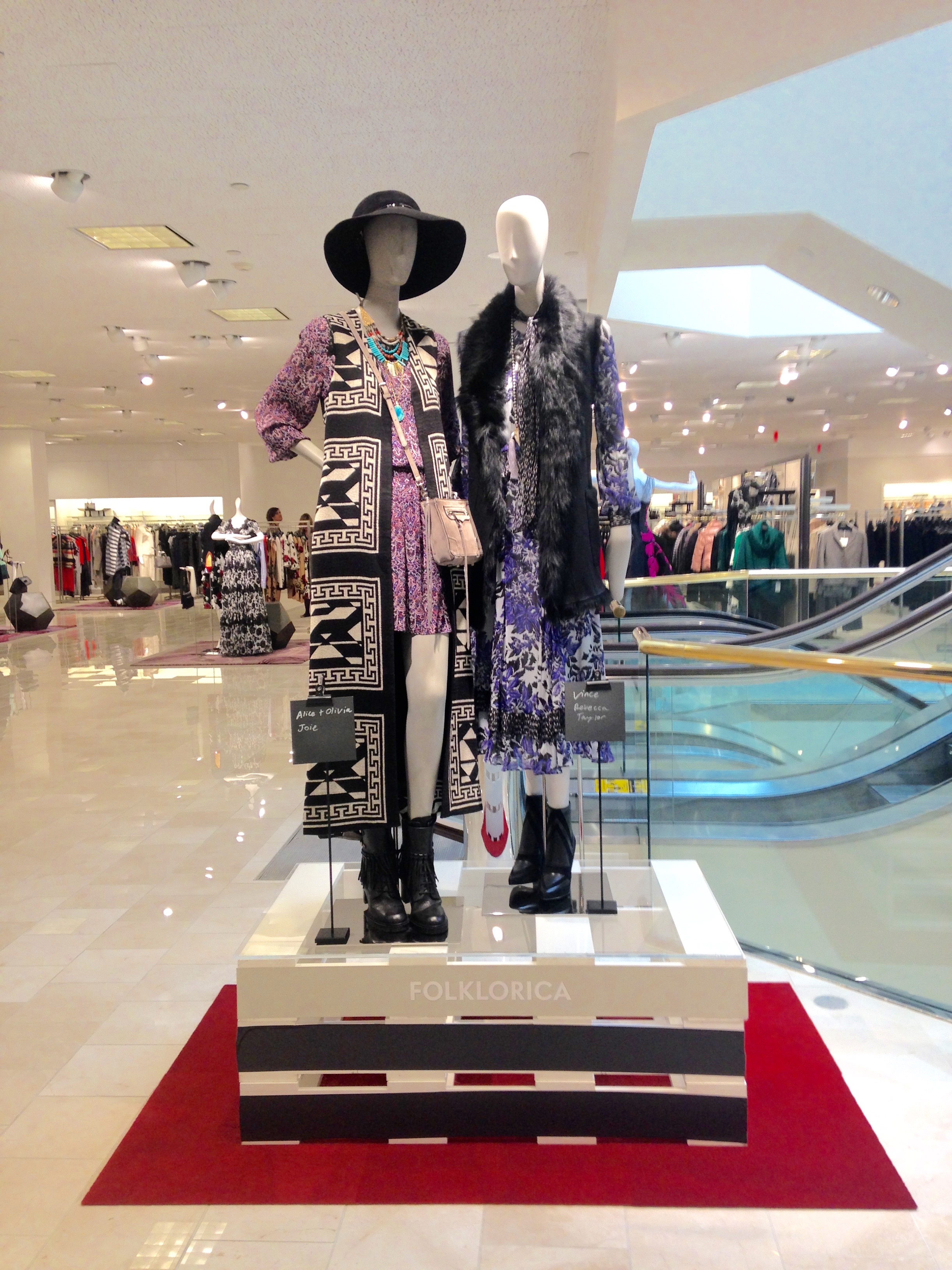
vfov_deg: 55.4
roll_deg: -0.4
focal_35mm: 33
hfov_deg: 42.9
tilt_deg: -7.5
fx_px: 1210
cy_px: 635
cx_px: 476
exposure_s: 1/40
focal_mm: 4.12
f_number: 2.4
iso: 64
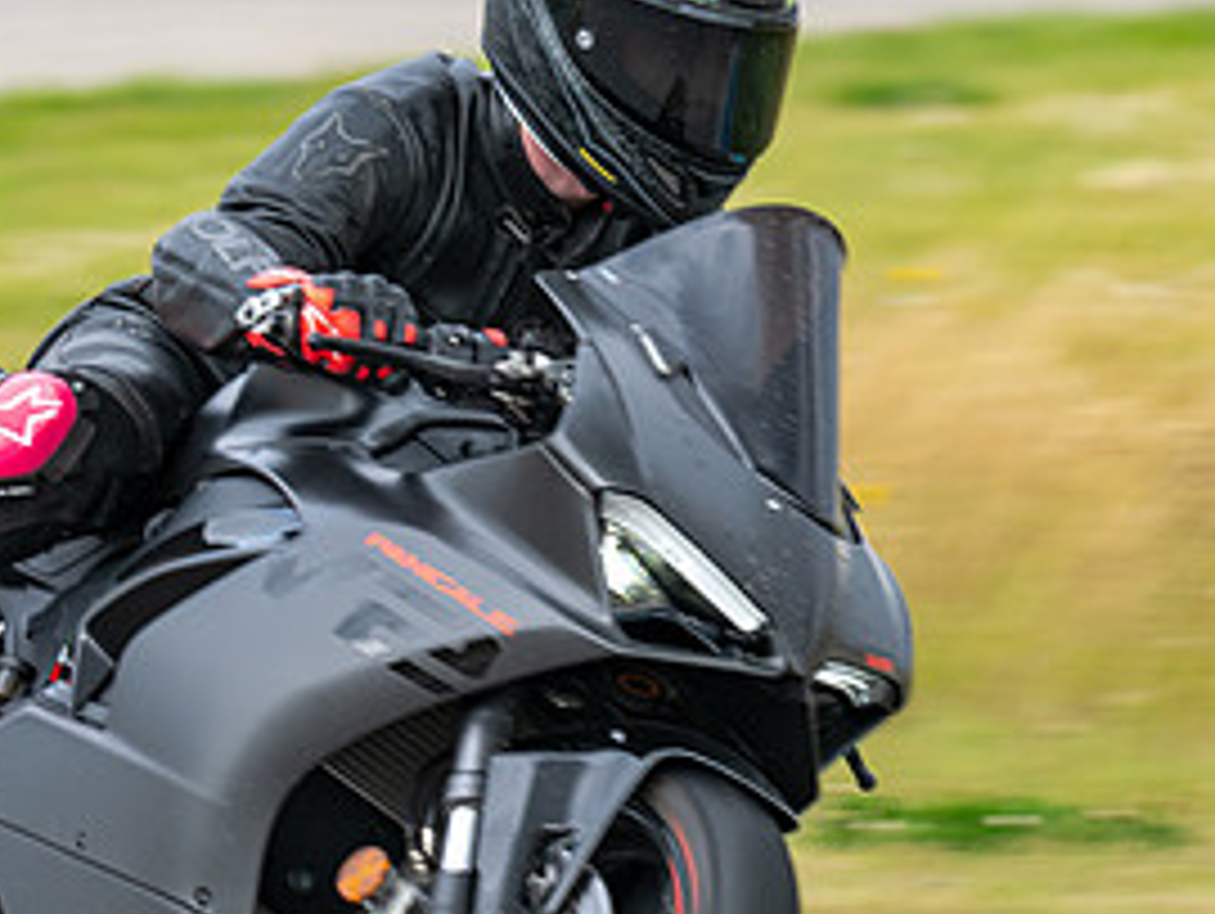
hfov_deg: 2.3
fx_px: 29756
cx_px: 446
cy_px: 570
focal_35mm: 847
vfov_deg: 1.8
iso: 400
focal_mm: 410
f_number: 11
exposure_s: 1/160
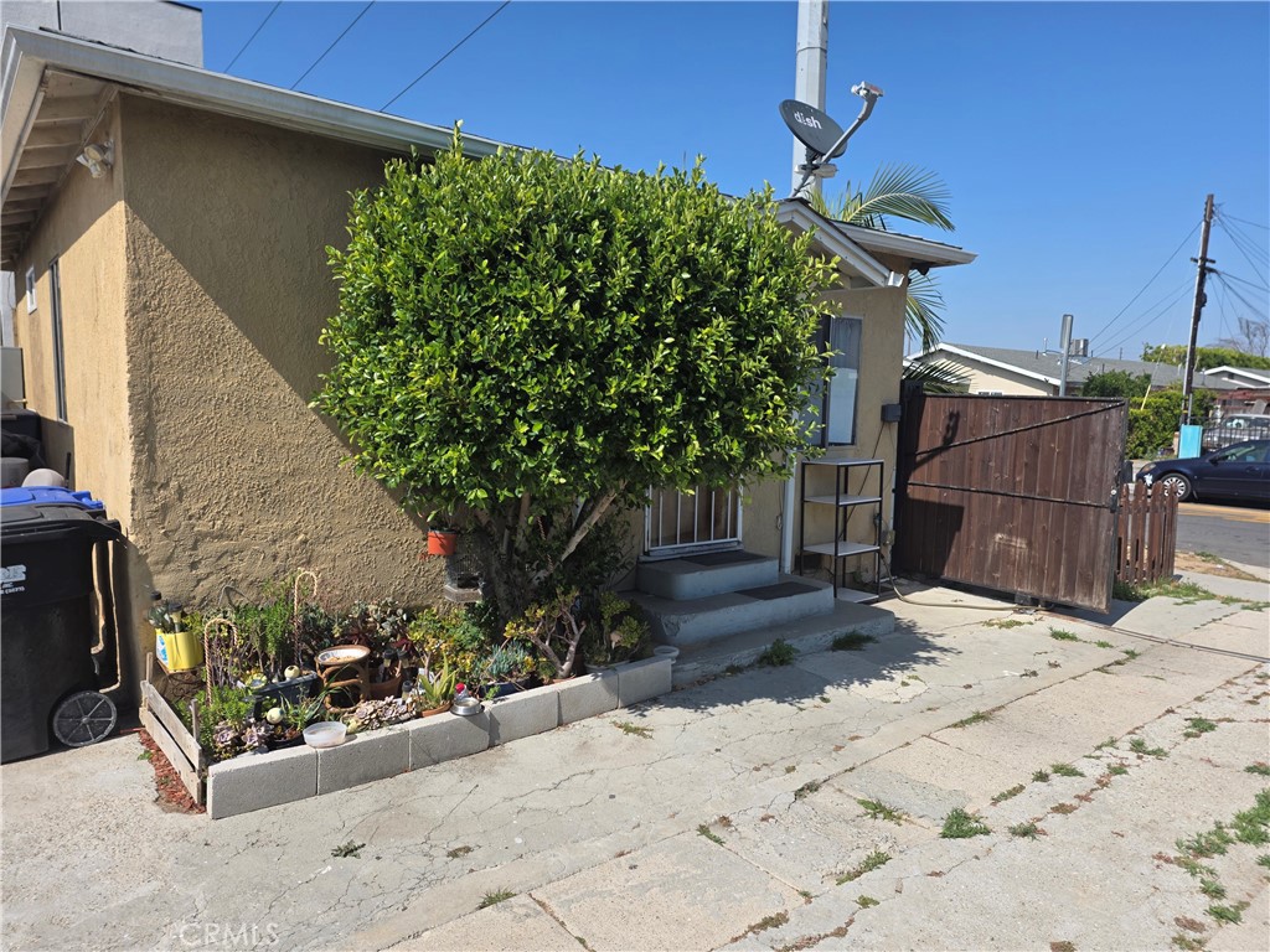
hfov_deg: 73.9
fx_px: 844
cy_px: 476
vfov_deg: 58.9
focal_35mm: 23
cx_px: 635
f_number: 1.7
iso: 80
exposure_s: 1/6355
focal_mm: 6.25
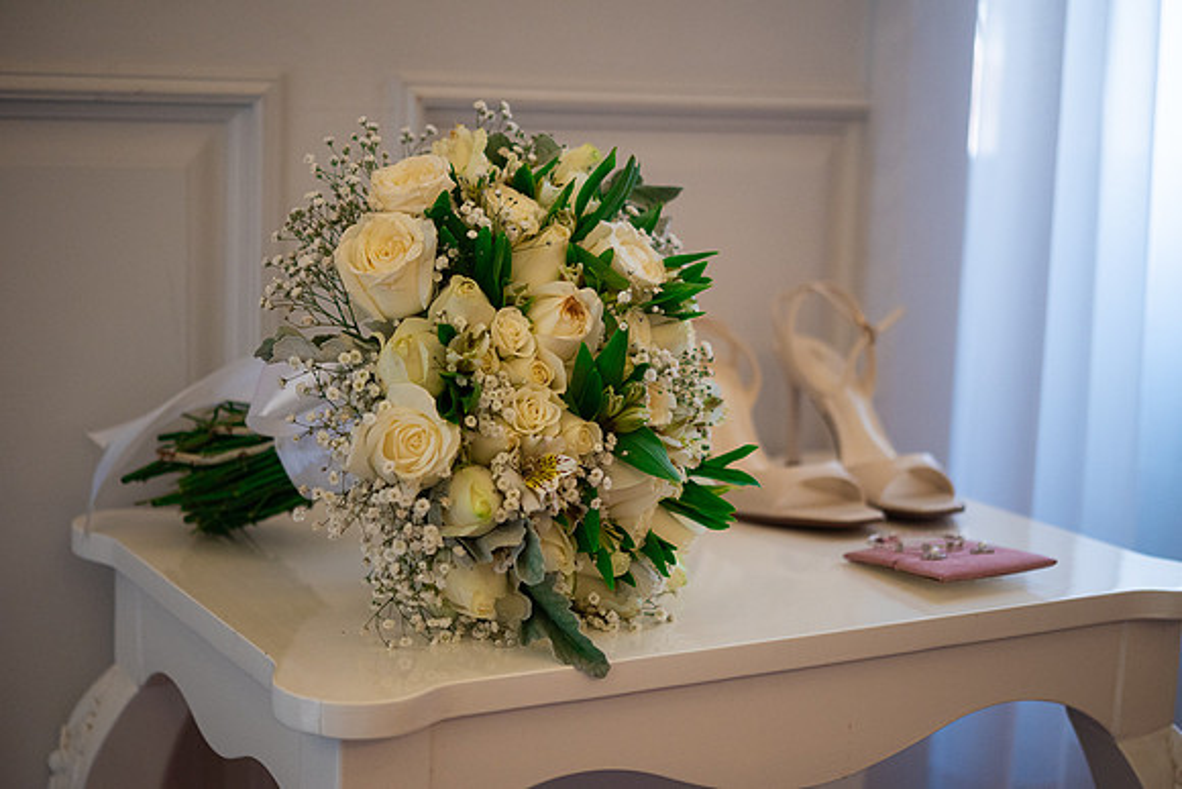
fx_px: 1970
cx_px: 591
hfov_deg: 33.4
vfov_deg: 22.6
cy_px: 394
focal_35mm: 60
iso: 2000
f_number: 3.2
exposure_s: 1/125
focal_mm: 60
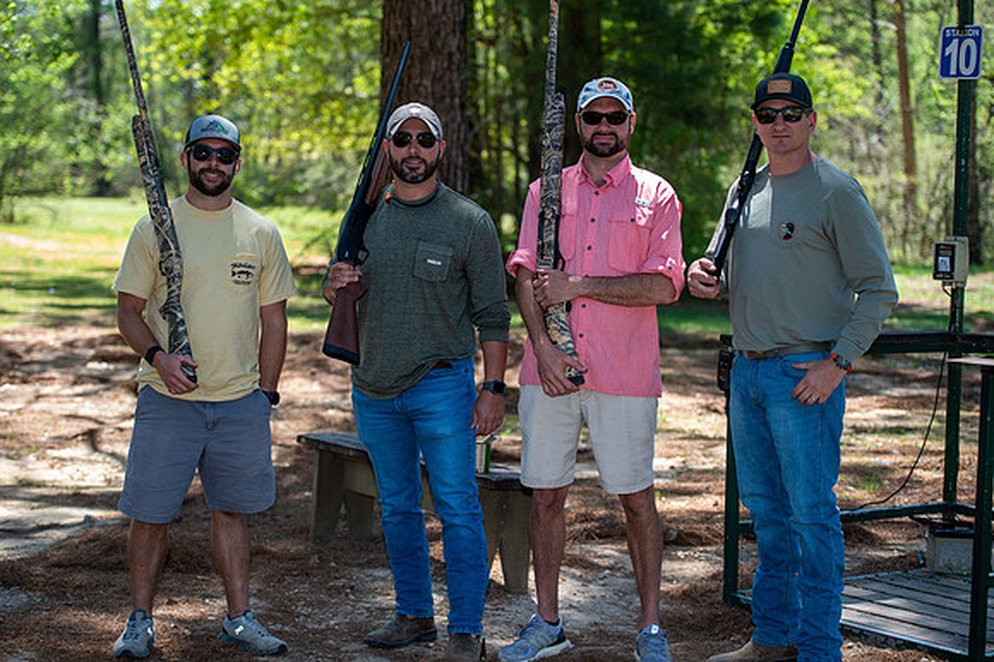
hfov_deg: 28.9
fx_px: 1932
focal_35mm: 70
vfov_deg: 19.4
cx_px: 497
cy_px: 331
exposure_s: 1/250
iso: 50
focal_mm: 70
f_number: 2.8
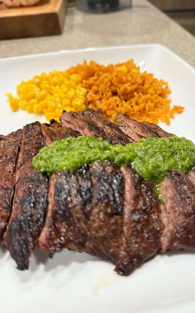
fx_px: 221
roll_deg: +1.6
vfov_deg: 70.4
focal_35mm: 26
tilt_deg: -42.4
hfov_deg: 47.4
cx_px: 113
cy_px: 157
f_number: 1.78
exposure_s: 1/40
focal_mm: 6.76
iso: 640
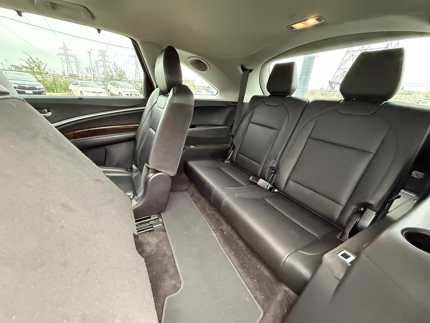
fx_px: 174
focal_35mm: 14
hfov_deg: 102.1
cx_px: 215
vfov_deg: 85.7
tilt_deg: -21.6
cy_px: 162
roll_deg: -4.7
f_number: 2.2
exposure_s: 1/48
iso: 1600
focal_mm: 2.22
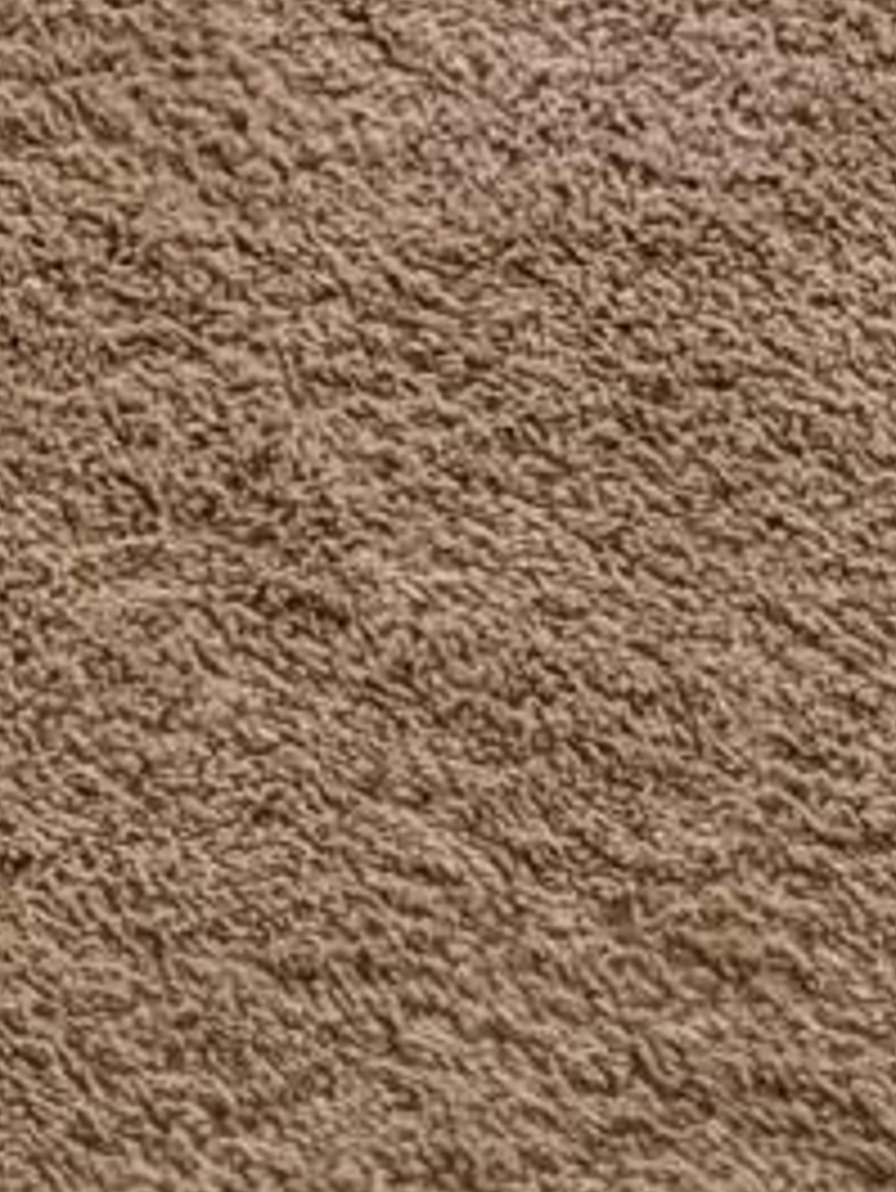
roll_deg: -0.6
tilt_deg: -11.5
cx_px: -1670
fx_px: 6242
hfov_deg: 7.4
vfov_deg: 8.1
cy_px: -3108
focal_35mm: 181
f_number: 1.78
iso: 100
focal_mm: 6.76
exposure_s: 1/240
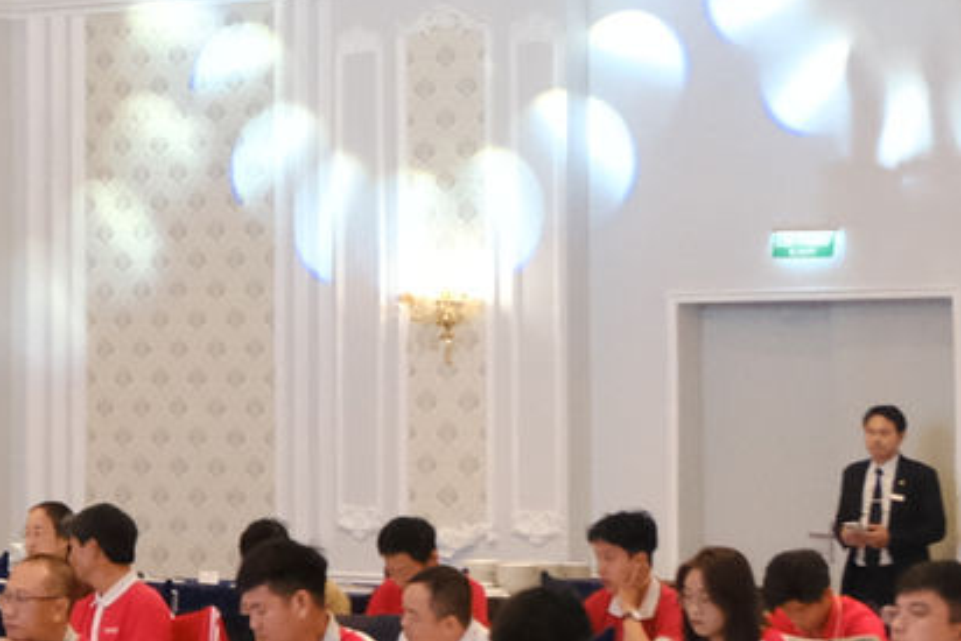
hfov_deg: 12.6
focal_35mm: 159
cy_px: 199
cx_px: -198
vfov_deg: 8.6
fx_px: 4246
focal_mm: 21.2
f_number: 4
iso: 4000
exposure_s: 1/160
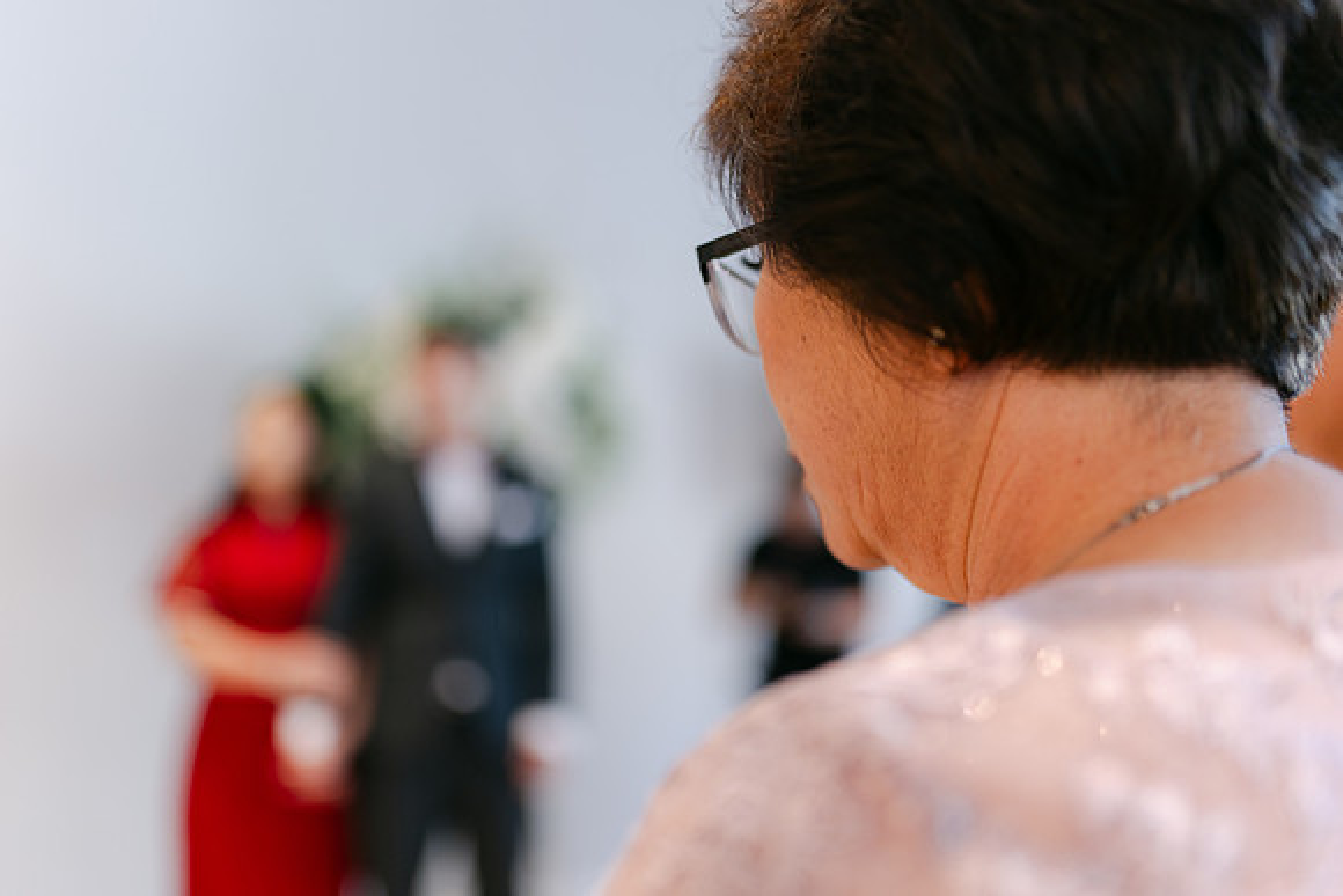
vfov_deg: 37.9
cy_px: 448
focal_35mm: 35
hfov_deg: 54.4
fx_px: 1306
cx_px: 672
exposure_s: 1/125
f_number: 1.4
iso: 250
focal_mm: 35
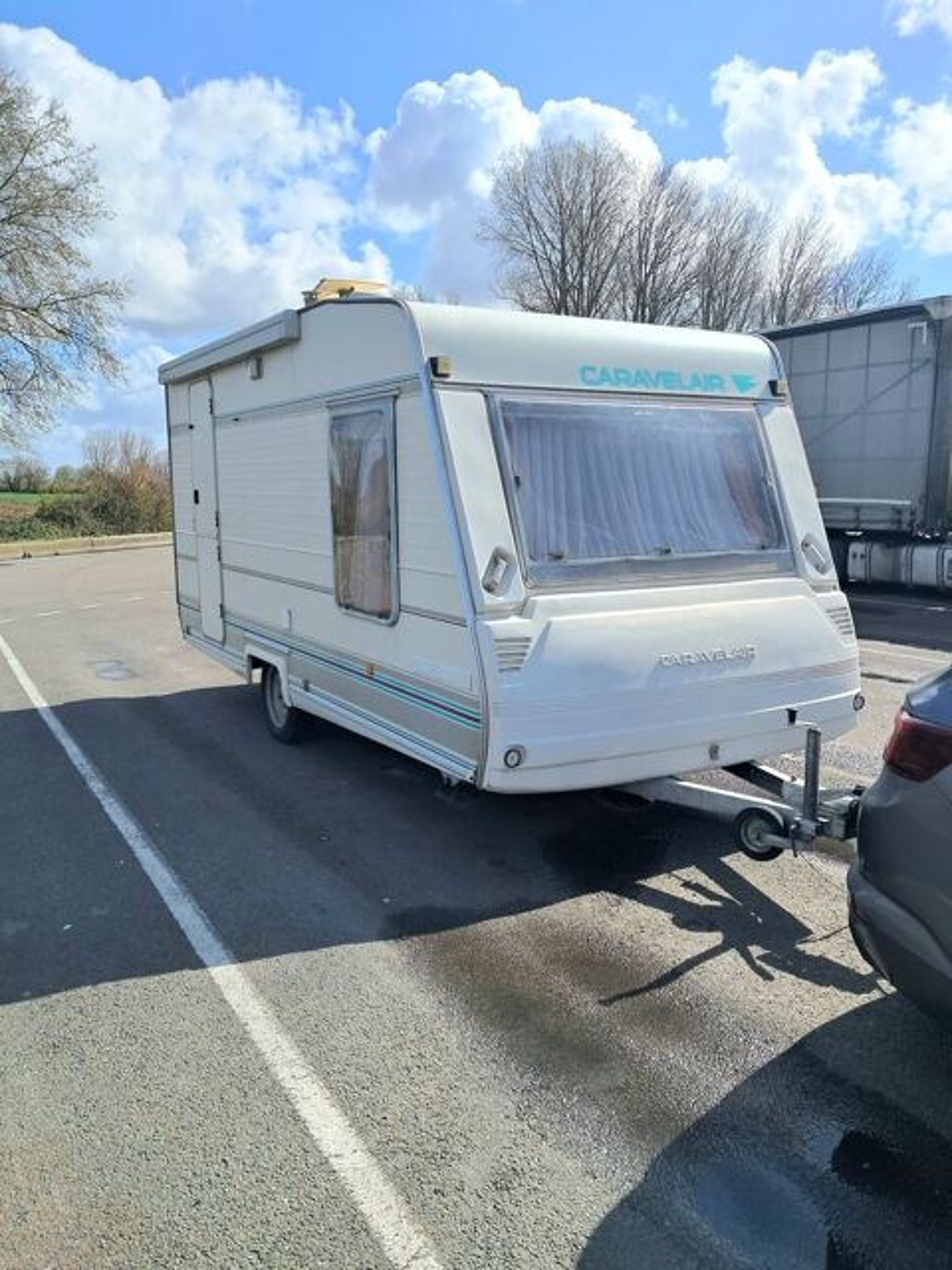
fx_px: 990
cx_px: 476
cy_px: 635
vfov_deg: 65.3
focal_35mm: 27
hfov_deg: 51.4
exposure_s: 1/1111
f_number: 1.8
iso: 50
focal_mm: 4
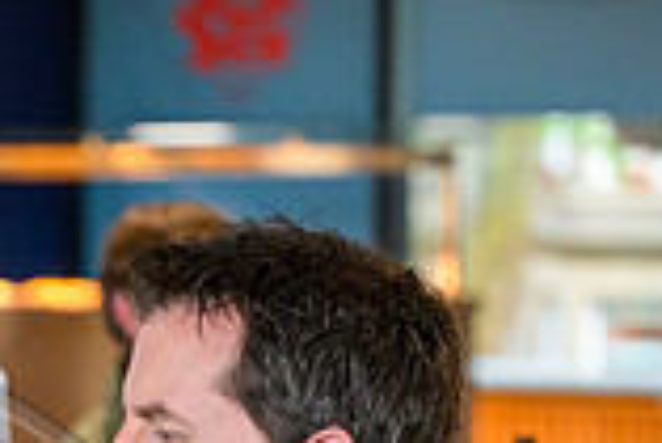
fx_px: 4767
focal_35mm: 259
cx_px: -194
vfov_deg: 5.2
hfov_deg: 7.8
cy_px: 774
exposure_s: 1/320
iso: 4000
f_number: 3.2
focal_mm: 70
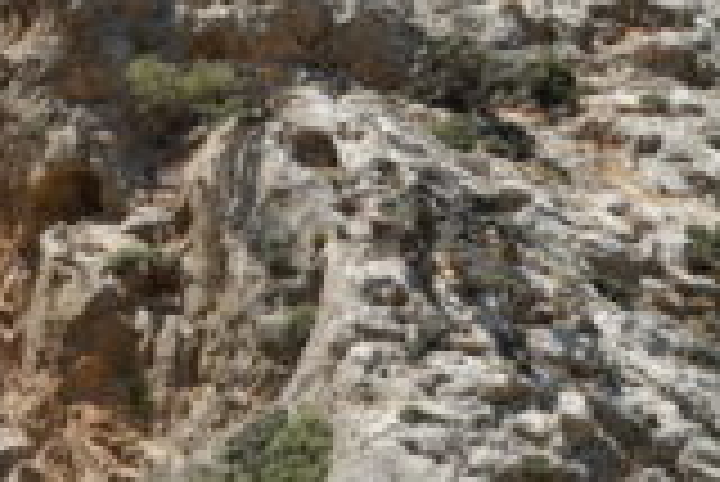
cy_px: 63
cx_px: -405
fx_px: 2622
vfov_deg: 10.4
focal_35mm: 131
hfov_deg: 14.4
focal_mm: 35
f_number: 2.8
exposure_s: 1/1600
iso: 100
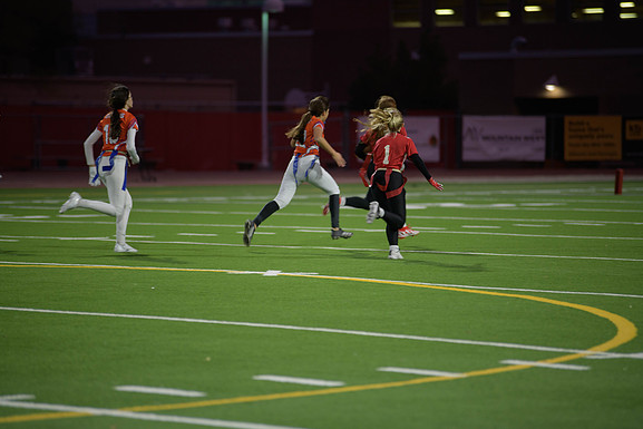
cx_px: 322
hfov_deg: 10.2
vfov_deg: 6.8
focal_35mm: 201
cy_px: 214
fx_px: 3591
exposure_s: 1/200
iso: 640
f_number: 2.8
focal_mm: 200
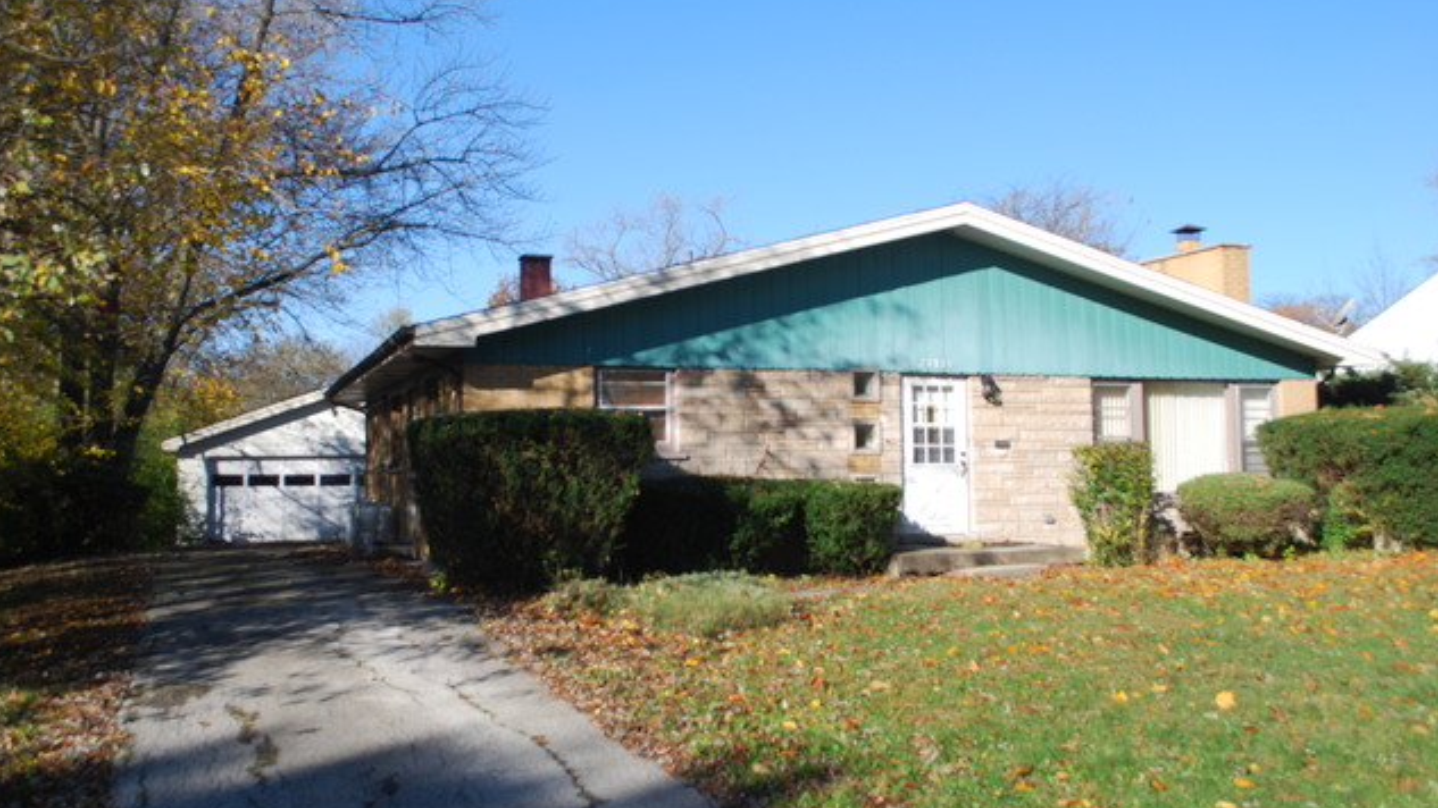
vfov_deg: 33.7
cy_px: 379
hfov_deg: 56.6
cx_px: 718
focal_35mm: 35
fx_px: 1334
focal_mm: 22
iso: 100
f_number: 7.1
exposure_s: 1/200
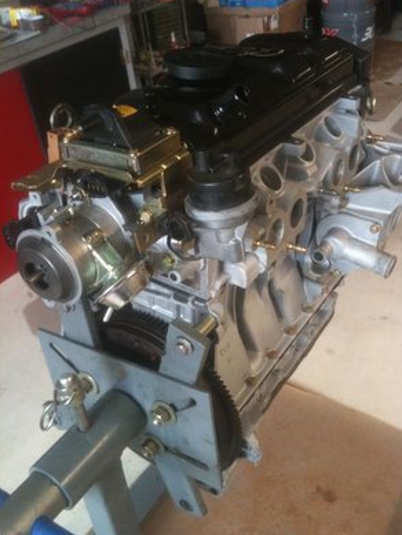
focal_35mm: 36
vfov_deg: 51.3
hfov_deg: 39.7
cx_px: 205
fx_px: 557
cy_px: 270
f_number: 2.8
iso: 160
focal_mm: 3.85
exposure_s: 1/15
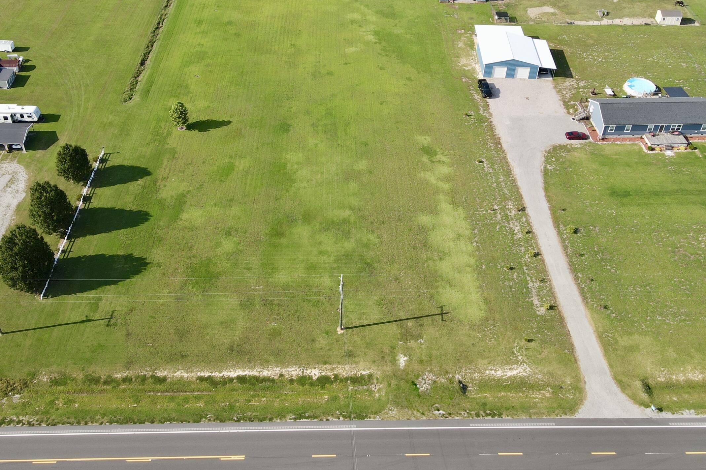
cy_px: 117
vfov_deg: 36.9
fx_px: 686
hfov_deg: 54.2
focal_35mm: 35
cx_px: 300
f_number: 2.8
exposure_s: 1/400
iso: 100
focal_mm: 4.5
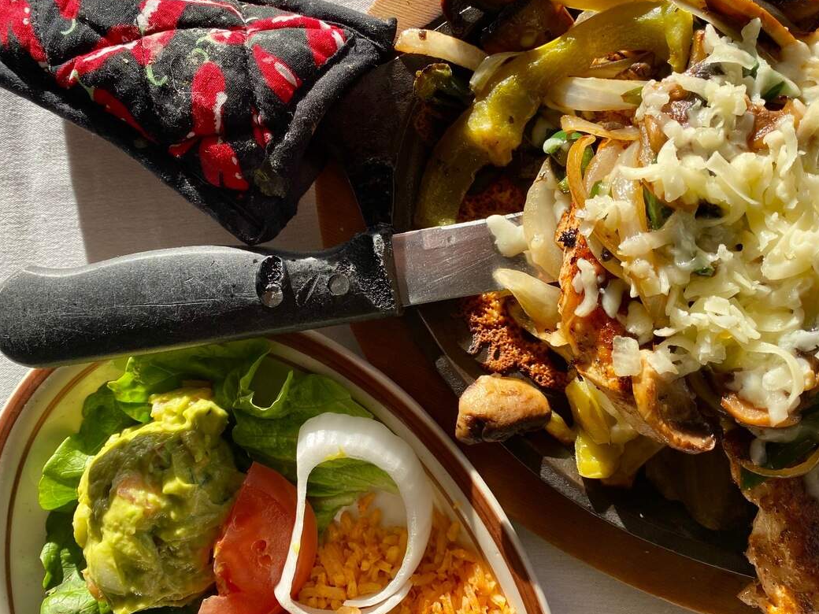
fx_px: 710
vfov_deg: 46.7
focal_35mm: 30
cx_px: 444
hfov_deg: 59.9
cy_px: 280
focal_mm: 4.25
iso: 32
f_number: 1.8
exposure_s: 1/539
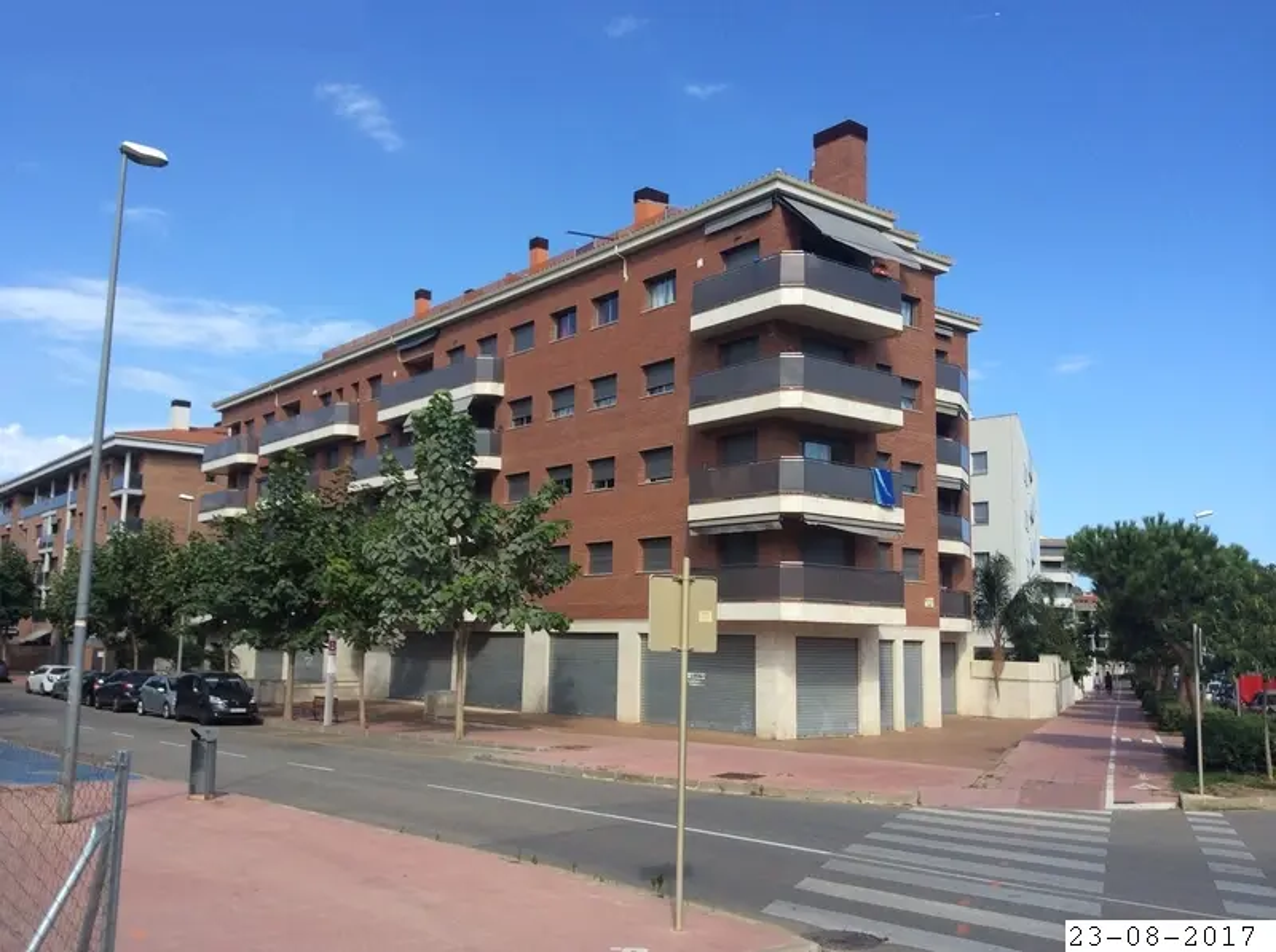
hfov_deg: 55.4
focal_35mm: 33
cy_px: 476
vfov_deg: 42.8
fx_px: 1214
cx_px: 638
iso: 32
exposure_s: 1/1021
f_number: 2.4
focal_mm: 3.3
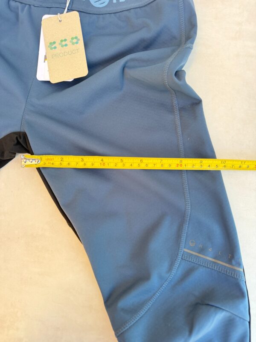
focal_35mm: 24
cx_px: 128
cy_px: 171
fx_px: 237
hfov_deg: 56.8
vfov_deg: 71.6
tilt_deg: -84.0
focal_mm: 6.76
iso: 160
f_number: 1.78
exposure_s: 1/228
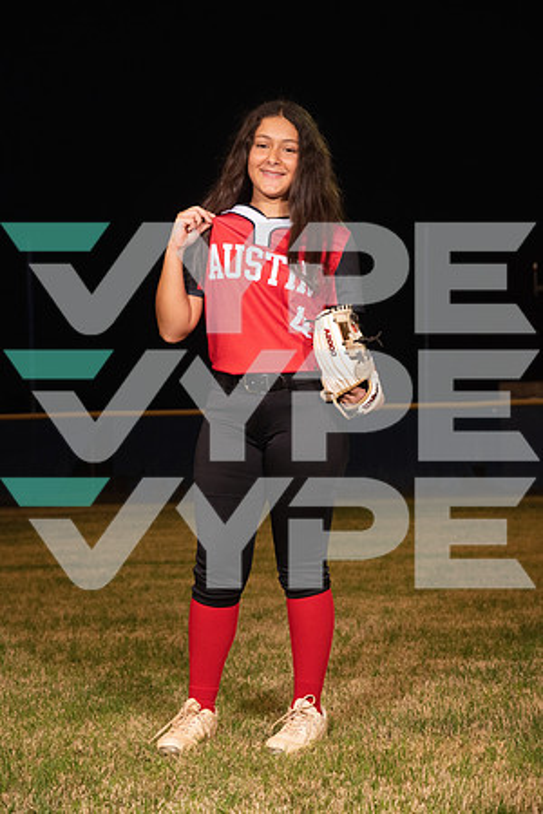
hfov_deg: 20.9
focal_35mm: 65
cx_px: 272
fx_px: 1471
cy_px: 407
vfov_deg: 31.0
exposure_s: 1/400
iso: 1250
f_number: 6.3
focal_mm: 65
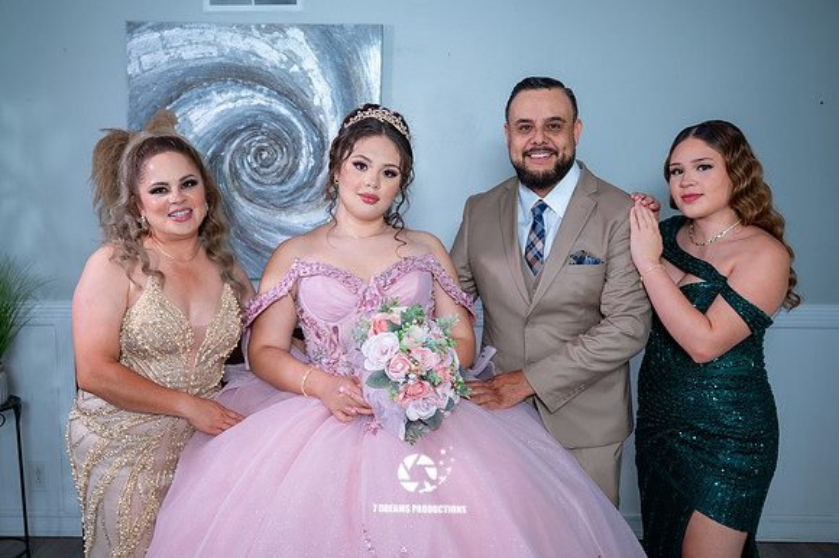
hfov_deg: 55.1
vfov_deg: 38.3
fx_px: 805
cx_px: 409
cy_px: 280
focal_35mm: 35
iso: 1250
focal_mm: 33.5
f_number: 4
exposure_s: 1/60
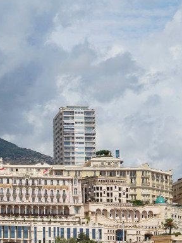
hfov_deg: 11.8
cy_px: 270
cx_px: 61
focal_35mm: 125
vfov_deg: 15.3
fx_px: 877
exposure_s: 1/160
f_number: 14
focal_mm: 37
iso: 100
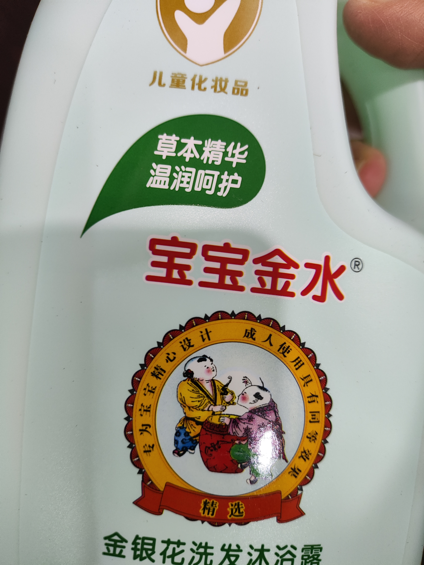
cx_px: 212
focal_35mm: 24
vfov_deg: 71.6
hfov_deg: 56.9
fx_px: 392
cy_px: 282
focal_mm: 4.68
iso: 354
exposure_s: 1/50
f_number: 1.8
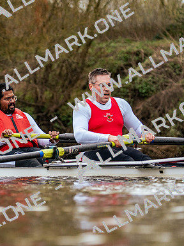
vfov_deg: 5.1
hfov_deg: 3.8
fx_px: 2757
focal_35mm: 389
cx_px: 21
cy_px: 123
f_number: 6.3
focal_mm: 268
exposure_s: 1/2000
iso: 2000
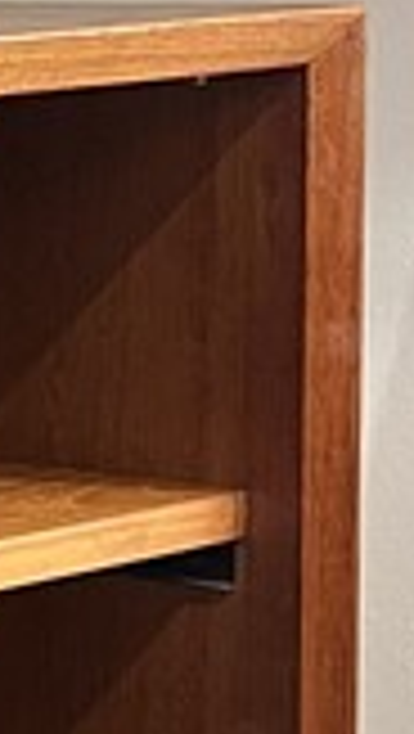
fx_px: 4049
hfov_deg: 5.5
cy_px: 414
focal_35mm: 208
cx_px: -778
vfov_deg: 10.4
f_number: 1.5
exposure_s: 1/50
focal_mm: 5.7
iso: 320
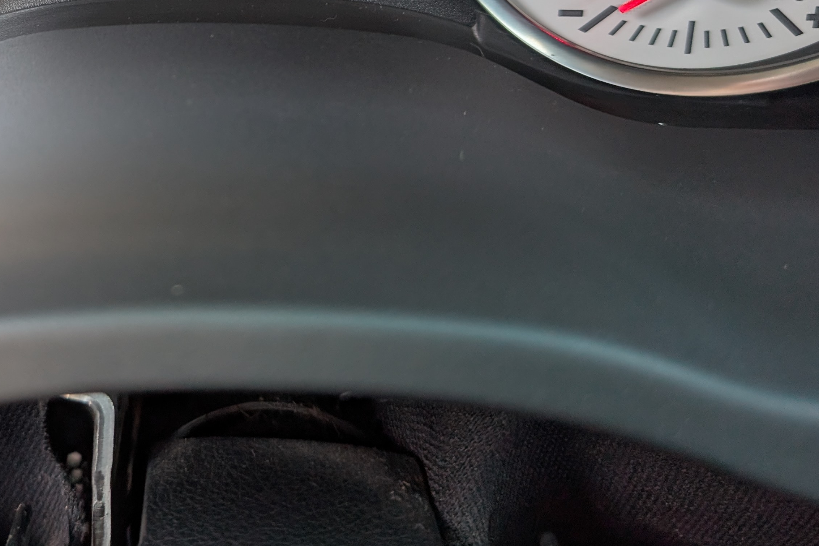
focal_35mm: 45
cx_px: 148
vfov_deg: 28.7
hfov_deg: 41.5
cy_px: 57
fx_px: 1024
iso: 35
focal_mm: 6.9
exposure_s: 1/23.3
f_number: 1.68
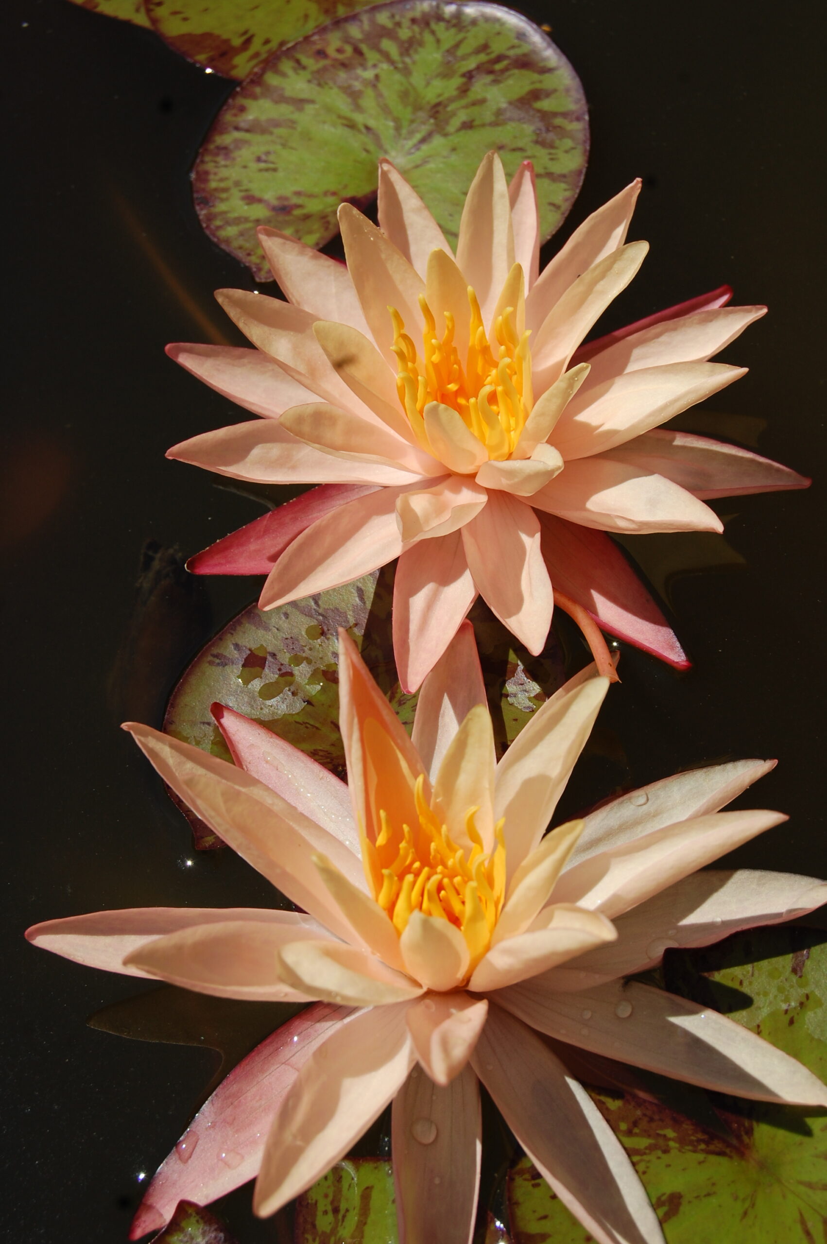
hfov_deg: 21.5
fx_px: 2175
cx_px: 414
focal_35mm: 63
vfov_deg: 31.9
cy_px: 622
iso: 200
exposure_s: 1/500
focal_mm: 42
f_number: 11
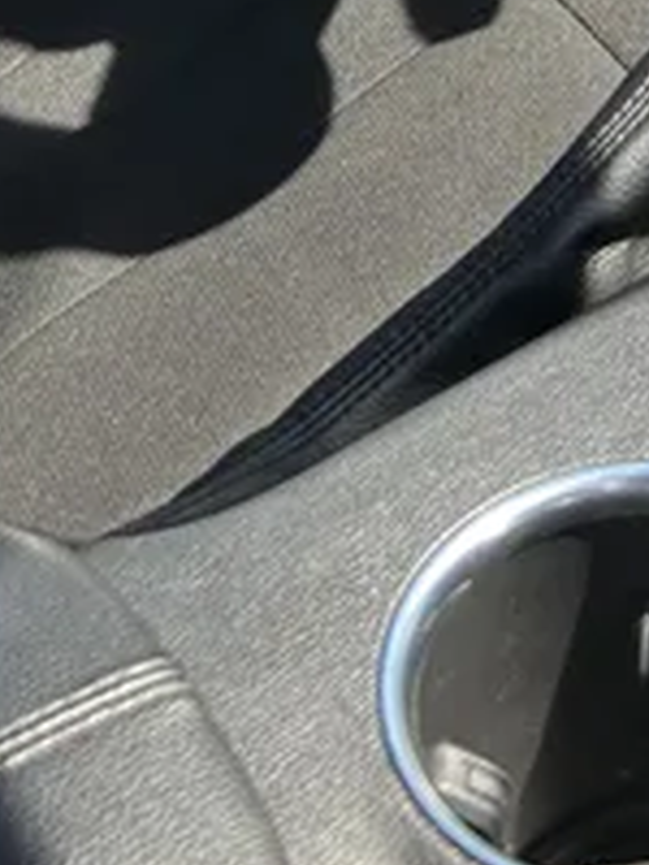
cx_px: 939
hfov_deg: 13.5
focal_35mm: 104
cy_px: -666
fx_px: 2600
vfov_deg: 16.1
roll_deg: +0.0
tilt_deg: -25.9
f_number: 1.5
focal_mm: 5.7
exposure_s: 1/259
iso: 50
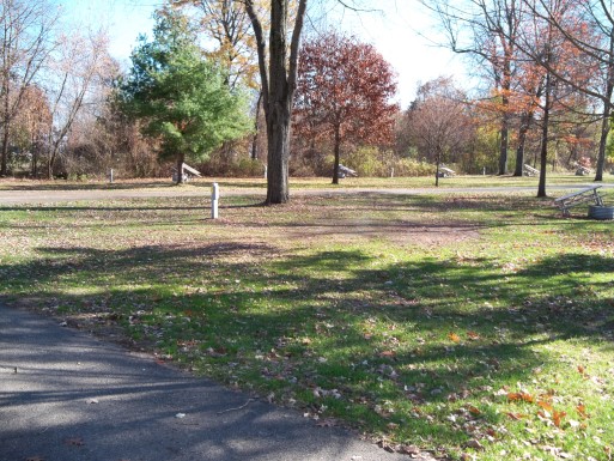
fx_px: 621
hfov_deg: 52.6
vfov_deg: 40.7
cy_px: 230
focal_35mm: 35
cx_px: 307
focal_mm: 6.2
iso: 64
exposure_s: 1/160
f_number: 3.5
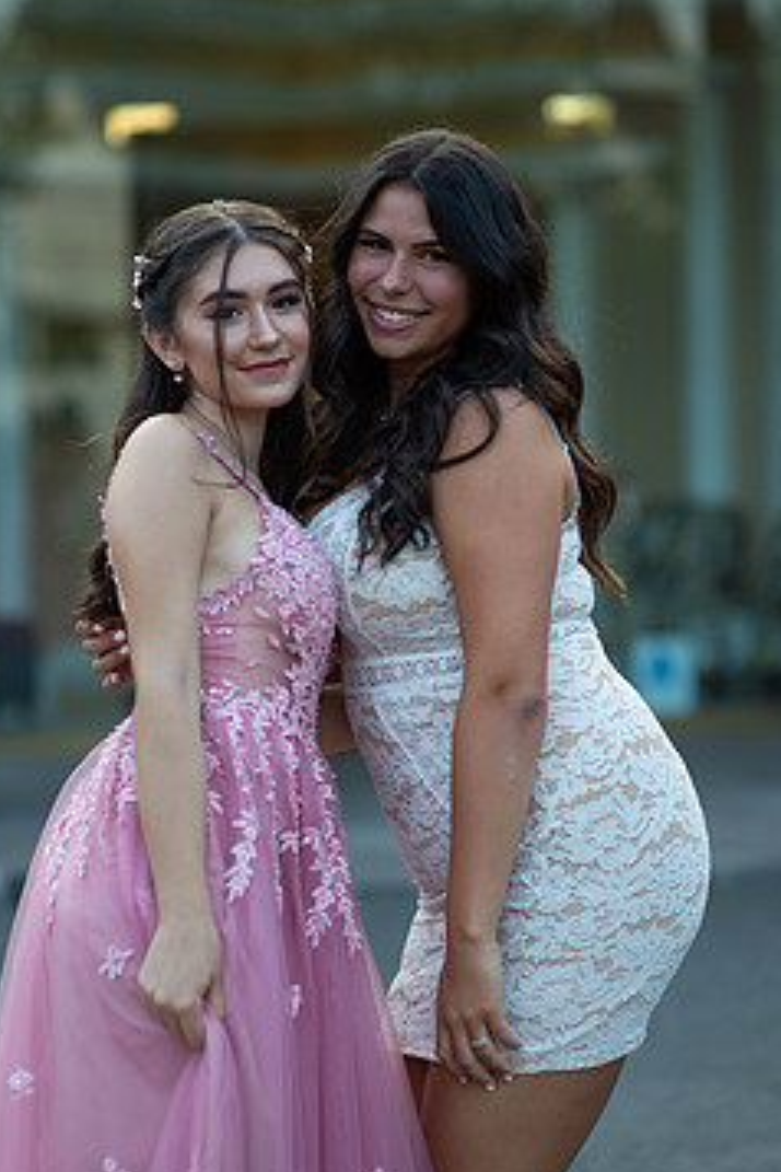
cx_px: 340
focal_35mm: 107
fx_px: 3482
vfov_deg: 19.1
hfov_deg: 12.8
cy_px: 617
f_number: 2
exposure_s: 1/1000
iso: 250
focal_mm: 85
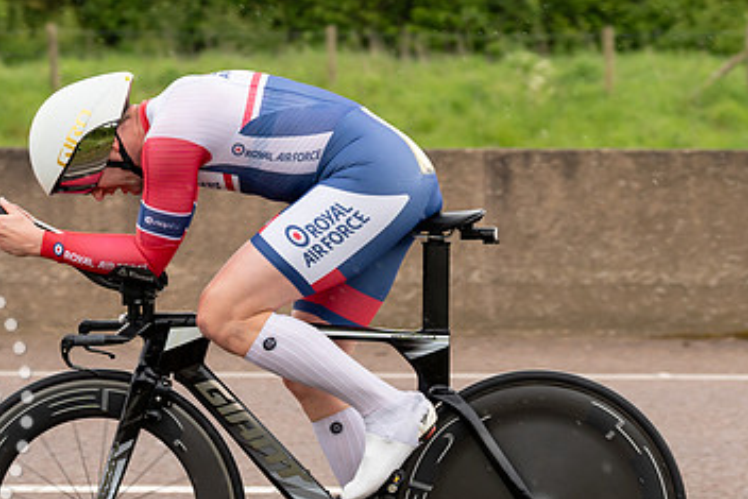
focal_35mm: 154
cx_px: 360
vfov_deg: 8.9
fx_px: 3201
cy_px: 188
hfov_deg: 13.3
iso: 500
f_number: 3.5
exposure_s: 1/1000
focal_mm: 70
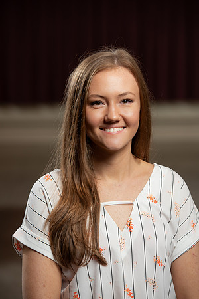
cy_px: 150
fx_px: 1119
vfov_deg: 15.2
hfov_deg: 10.2
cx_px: 100
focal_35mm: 135
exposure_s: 1/160
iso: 500
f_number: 5.6
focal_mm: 135
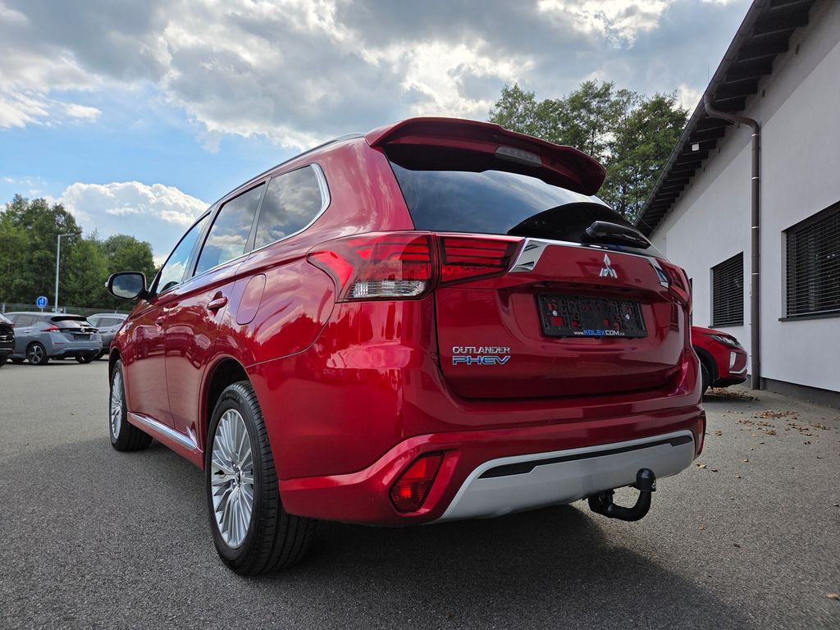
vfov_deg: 58.9
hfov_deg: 73.9
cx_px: 420
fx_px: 558
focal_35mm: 23
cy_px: 315
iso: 80
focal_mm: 5.4
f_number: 1.8
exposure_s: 1/4559
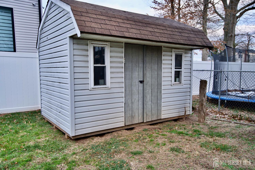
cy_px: 85
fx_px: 205
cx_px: 128
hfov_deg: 63.7
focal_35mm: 29
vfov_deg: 45.0
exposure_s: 1/30
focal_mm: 29
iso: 250
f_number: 4.5
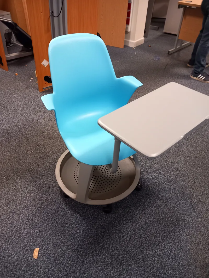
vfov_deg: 65.3
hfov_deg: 51.3
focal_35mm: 27
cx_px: 104
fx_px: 217
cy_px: 139
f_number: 1.8
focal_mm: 4
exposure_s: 1/25
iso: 400
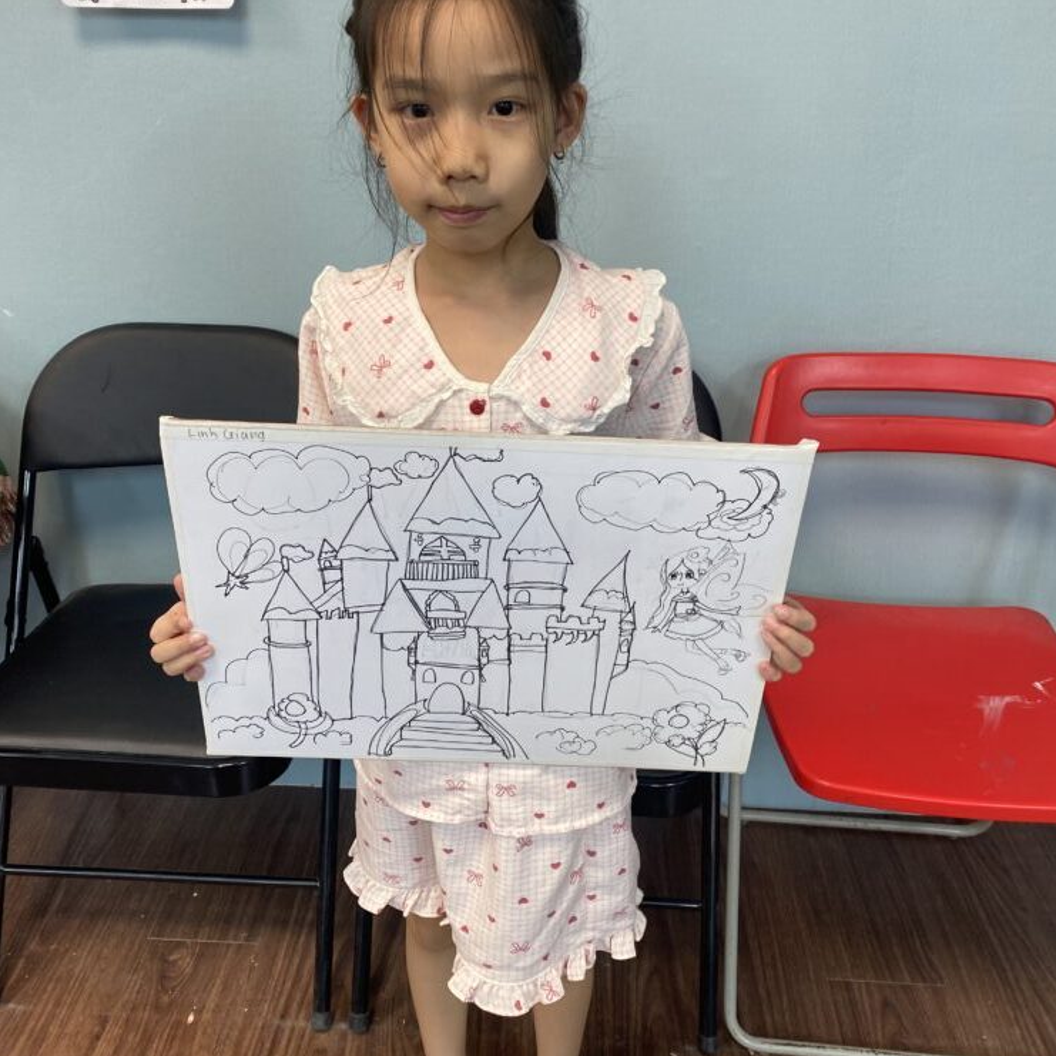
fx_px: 1070
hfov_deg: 52.5
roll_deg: -0.5
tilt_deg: -23.7
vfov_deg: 52.4
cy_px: 459
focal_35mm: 31
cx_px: 532
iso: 80
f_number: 1.8
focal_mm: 4.25
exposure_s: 1/100
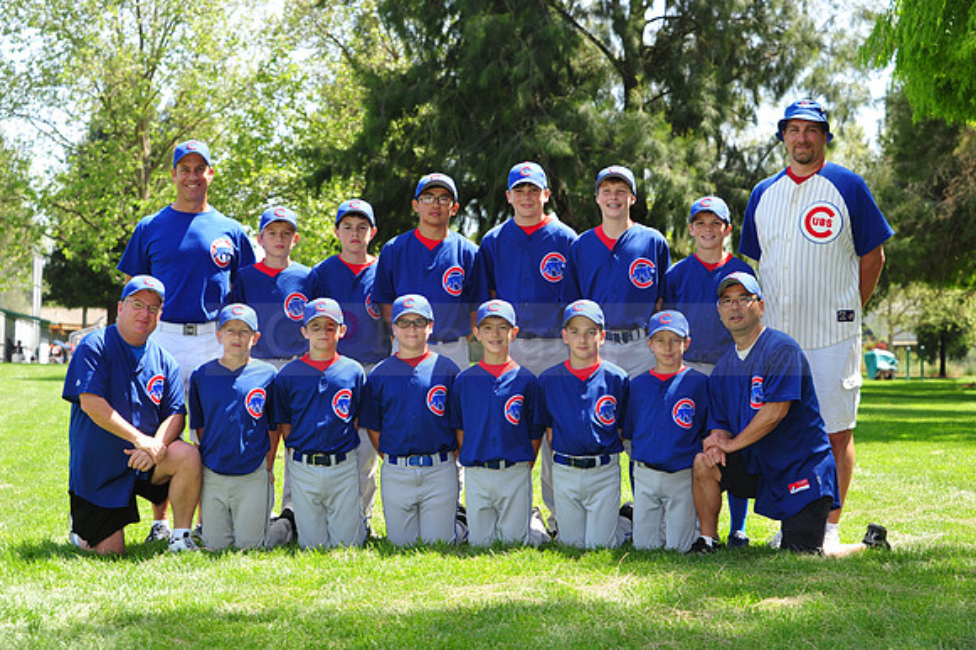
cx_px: 488
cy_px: 325
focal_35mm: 80
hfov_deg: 25.4
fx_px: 2168
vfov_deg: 17.0
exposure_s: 1/250
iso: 200
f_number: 6.3
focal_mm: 80
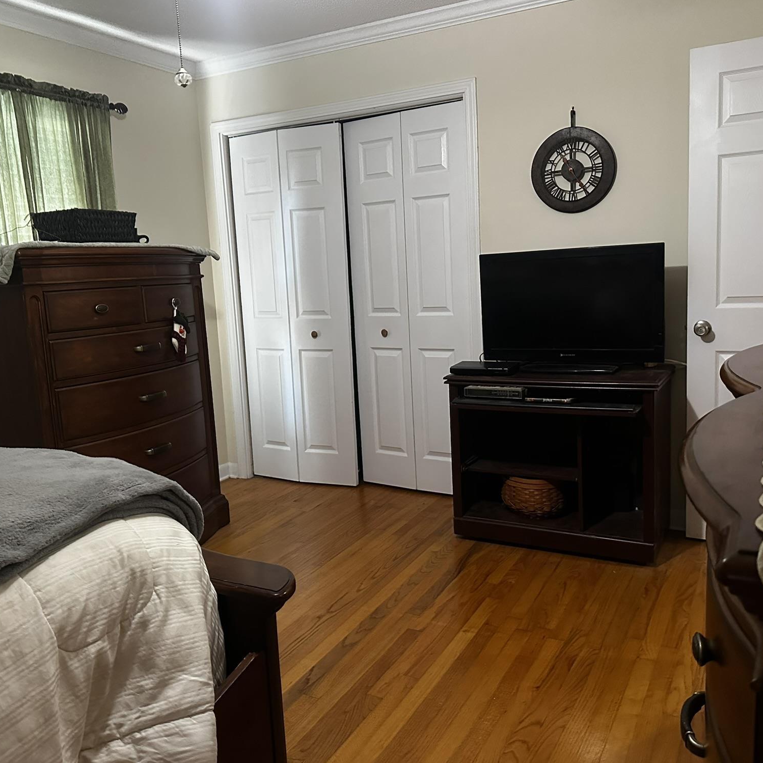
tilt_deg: -8.1
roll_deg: +2.1
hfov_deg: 55.6
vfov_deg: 55.6
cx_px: 385
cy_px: 373
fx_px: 723
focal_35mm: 29
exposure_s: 1/40
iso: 800
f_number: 1.78
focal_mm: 6.86
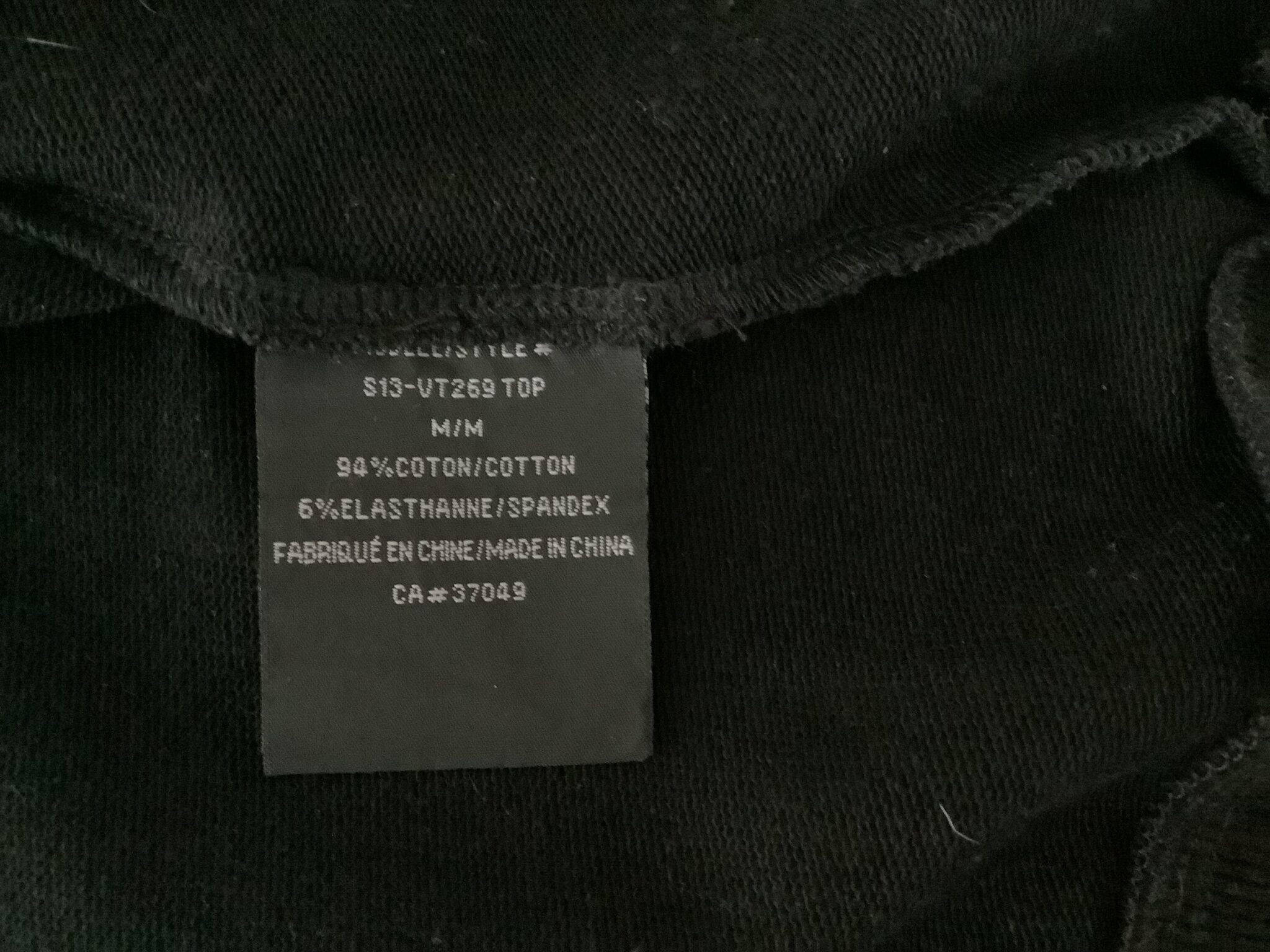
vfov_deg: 45.4
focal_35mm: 31
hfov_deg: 58.4
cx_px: 635
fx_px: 1137
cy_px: 476
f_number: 2.4
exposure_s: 1/15
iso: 800
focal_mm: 3.3
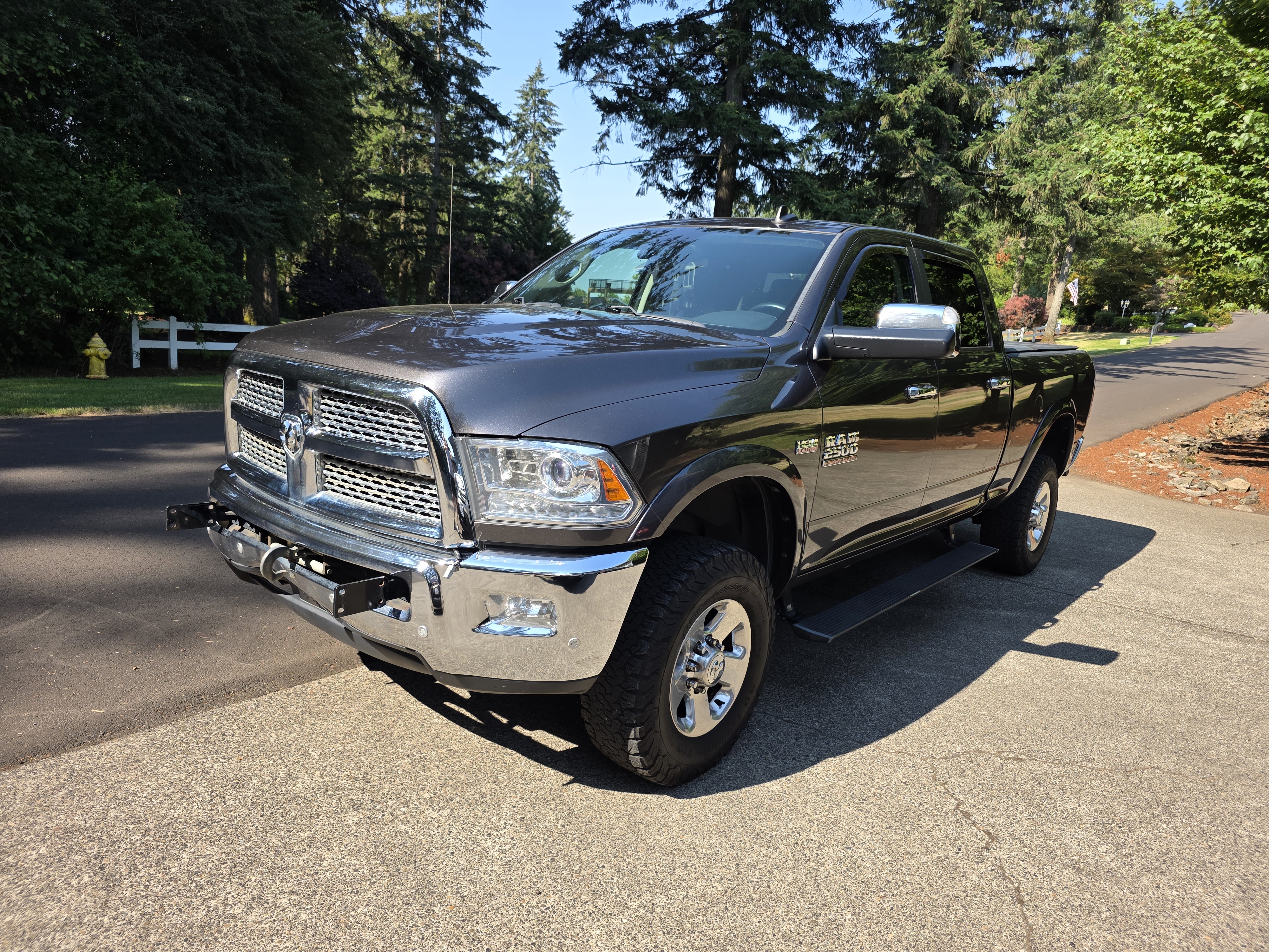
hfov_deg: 73.9
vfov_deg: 58.9
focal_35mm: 23
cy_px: 476
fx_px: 843
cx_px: 634
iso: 80
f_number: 1.7
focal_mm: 6.3
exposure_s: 1/1814
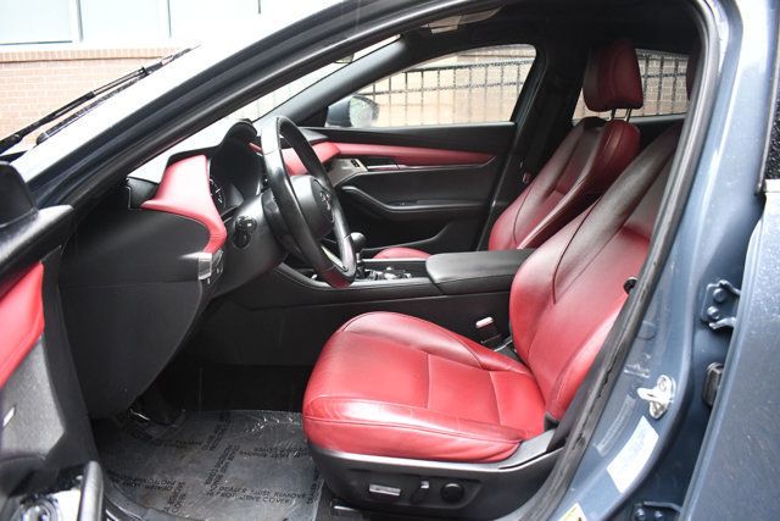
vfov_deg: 48.0
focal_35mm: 27
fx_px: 585
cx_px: 390
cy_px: 260
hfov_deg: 67.4
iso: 3200
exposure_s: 1/80
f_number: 3.5
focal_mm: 18
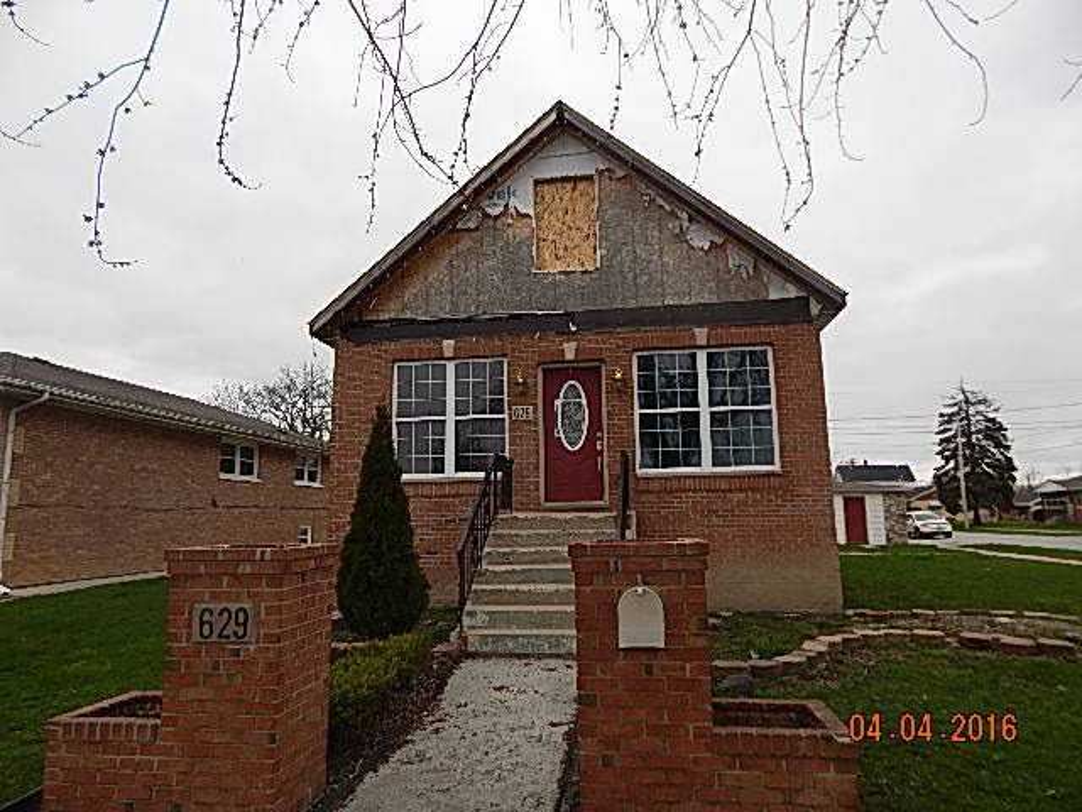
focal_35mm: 23
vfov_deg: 58.9
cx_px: 541
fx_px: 719
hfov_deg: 73.9
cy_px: 406
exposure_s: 1/400
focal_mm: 4
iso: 125
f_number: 3
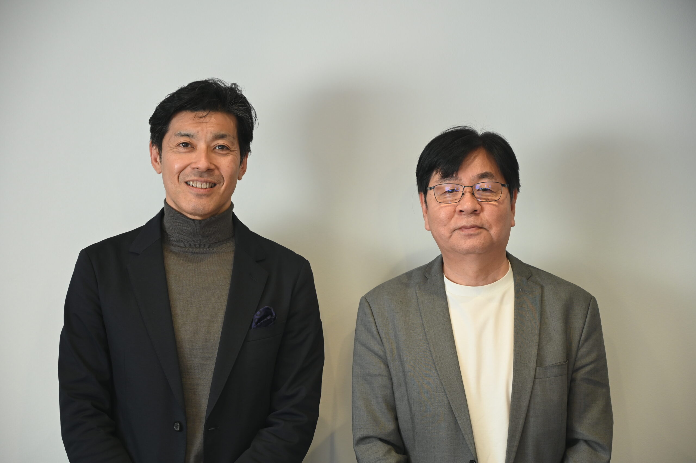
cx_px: 348
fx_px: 1352
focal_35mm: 70
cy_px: 232
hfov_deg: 28.9
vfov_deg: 19.4
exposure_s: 1/125
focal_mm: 70
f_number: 4
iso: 1100
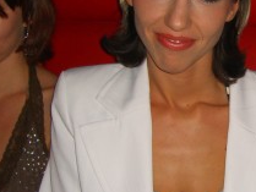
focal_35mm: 109
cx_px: 258
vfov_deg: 13.6
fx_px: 807
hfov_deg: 17.6
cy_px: 114
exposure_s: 1/60
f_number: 2.8
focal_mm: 7.9
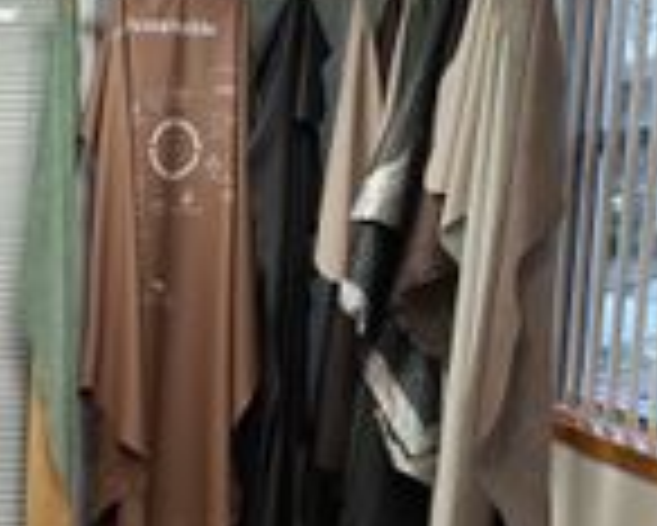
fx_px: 1304
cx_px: -45
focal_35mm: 67
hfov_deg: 26.3
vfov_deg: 22.5
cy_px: 427
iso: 160
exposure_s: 1/100
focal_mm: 4.69
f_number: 1.8
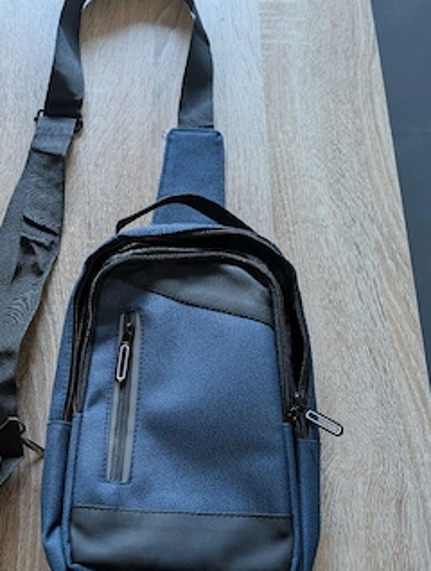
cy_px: 303
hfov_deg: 46.6
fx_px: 496
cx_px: 167
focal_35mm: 30
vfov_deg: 59.8
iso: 614
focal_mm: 6.9
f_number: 1.68
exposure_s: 1/62.5
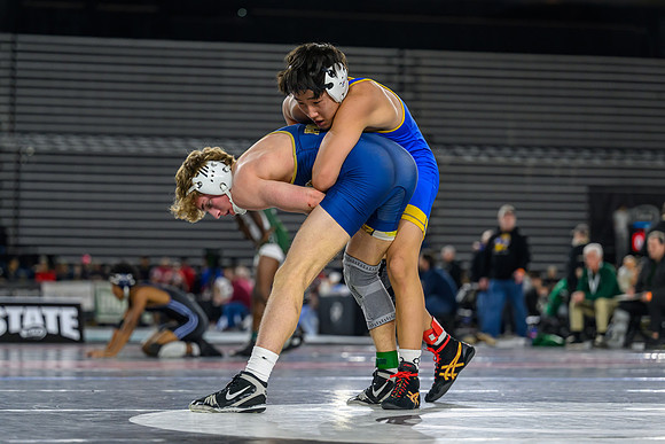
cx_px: 284
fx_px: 2144
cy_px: 213
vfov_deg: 11.8
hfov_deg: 17.6
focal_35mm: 116
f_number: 2.8
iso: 2000
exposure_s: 1/800
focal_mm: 100
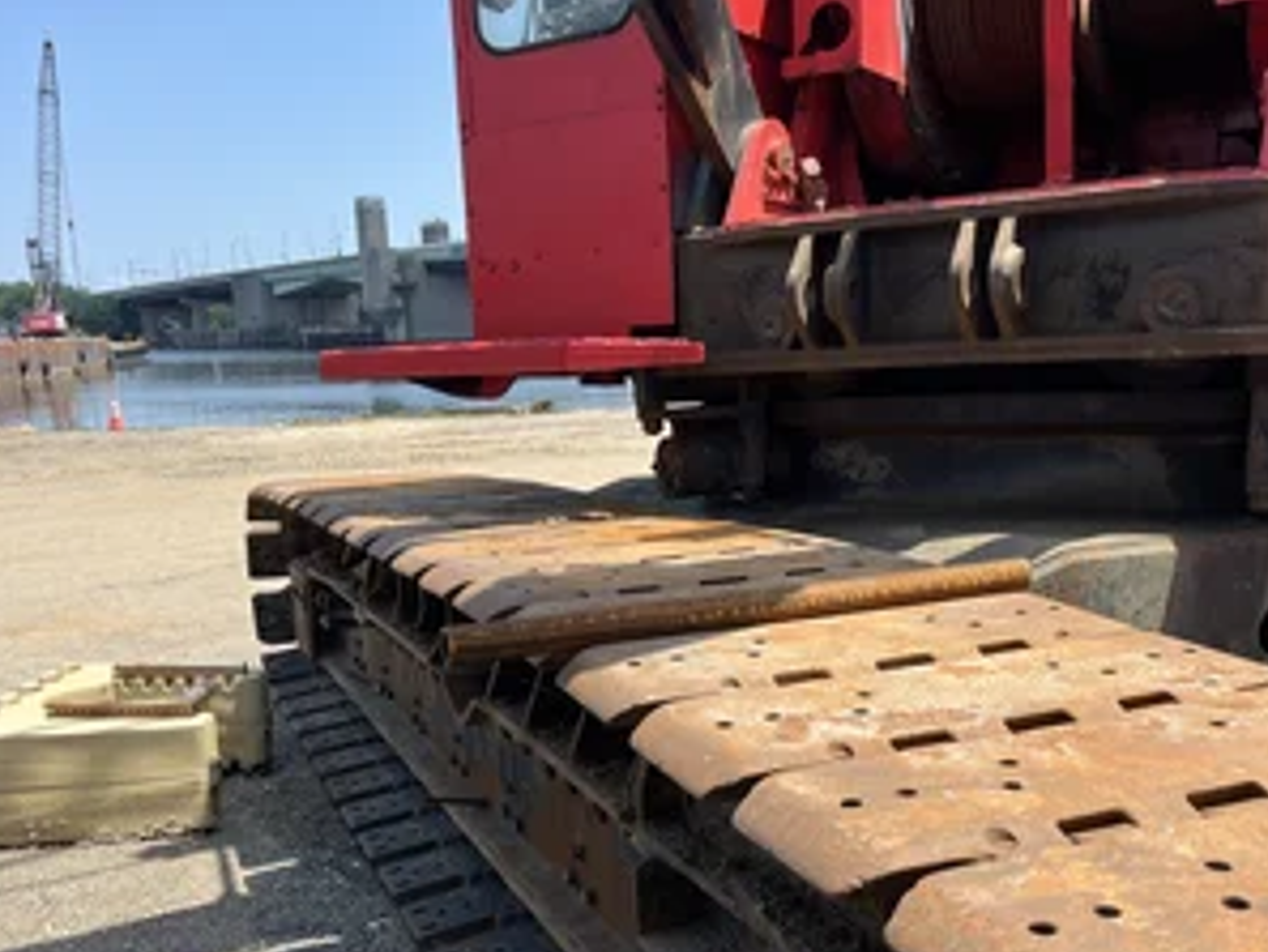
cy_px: 632
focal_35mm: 35
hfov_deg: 52.6
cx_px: 670
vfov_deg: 40.2
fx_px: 1283
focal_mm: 5.1
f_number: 1.6
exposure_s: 1/1776
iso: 50
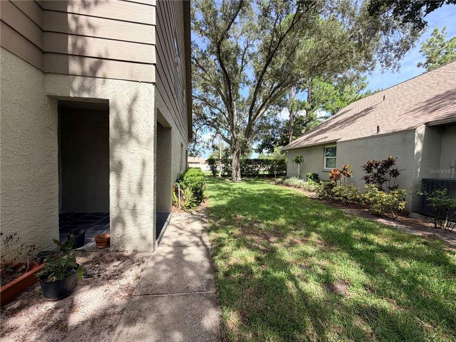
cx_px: 228
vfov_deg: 85.7
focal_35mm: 14
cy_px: 171
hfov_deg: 102.1
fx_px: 184
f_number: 2.2
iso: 40
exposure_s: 1/664
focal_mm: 2.22
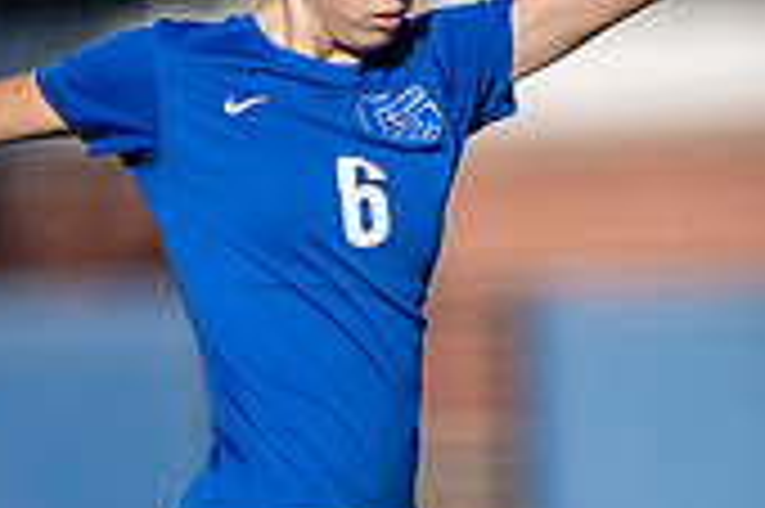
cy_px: 403
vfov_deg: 0.7
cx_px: 89
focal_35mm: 2101
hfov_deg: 1.0
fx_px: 44602
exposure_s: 1/2000
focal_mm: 400
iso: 100
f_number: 2.8
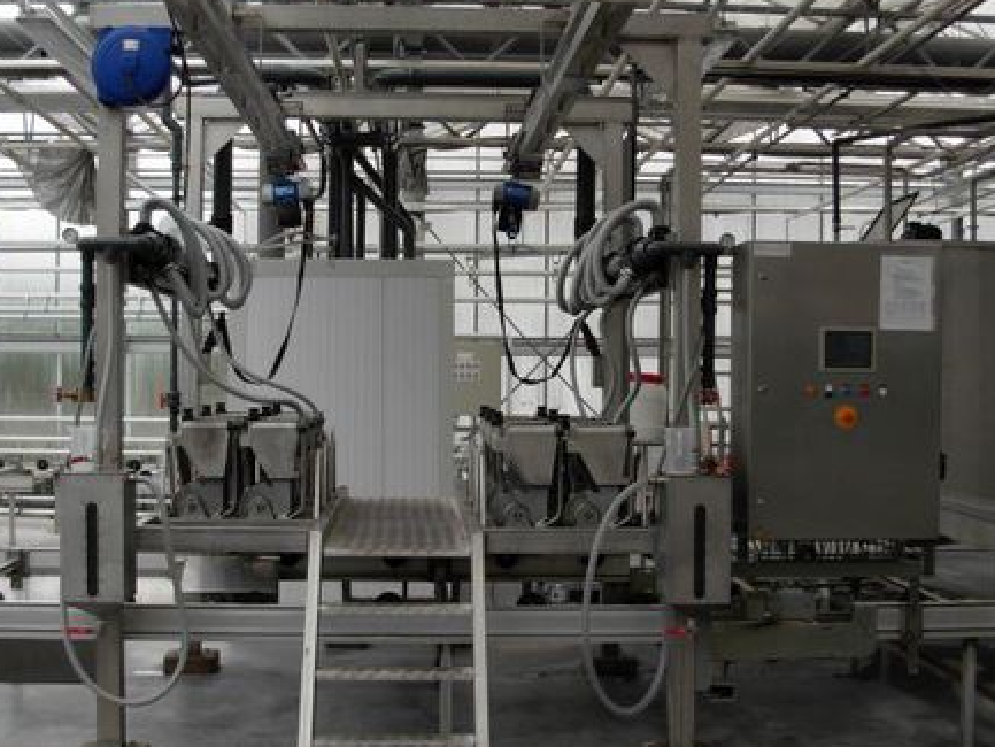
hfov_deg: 36.8
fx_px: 1495
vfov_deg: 28.0
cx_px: 524
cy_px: 362
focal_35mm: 52
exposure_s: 1/176
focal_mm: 7.5
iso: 79
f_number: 3.1
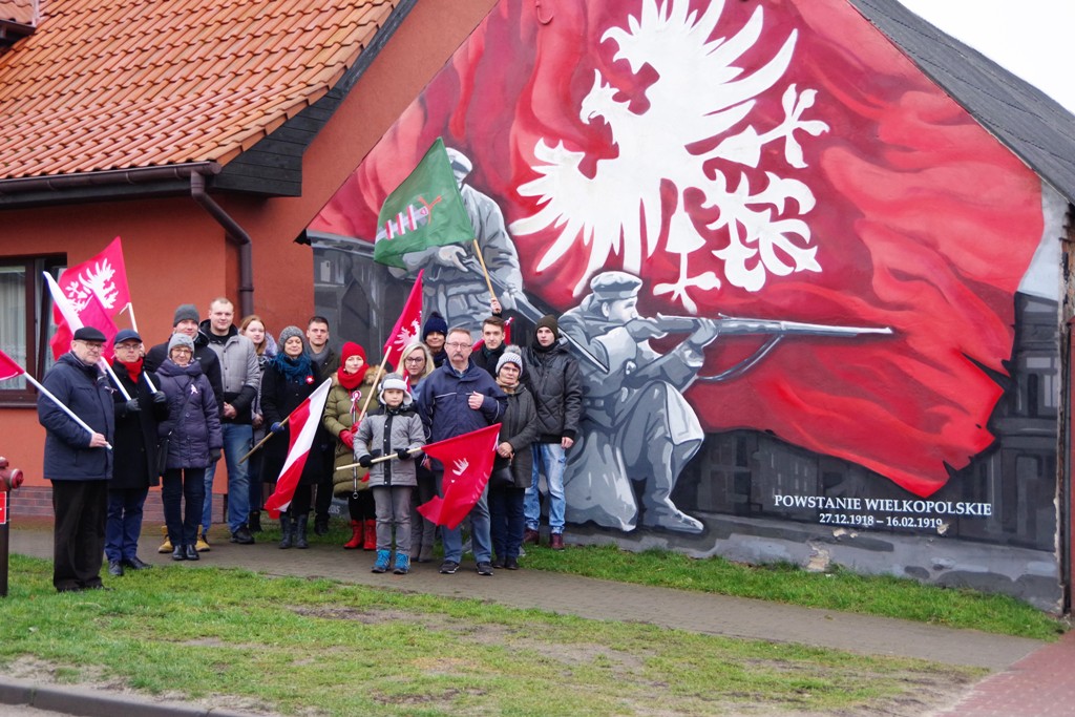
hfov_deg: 36.9
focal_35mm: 54
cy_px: 358
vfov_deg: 25.1
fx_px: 1613
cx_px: 538
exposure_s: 1/100
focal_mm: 36
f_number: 5
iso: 1600
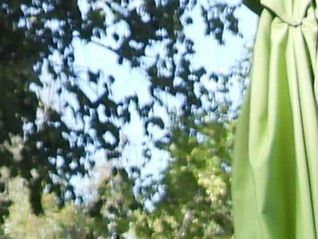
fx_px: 2297
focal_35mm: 250
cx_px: 723
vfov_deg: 5.4
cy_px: 835
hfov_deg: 7.5
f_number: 3.2
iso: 100
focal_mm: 5.8
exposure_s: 1/400
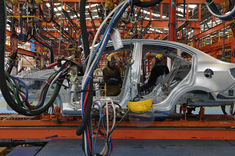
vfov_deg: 38.8
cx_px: 118
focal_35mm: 34
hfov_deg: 55.8
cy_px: 78
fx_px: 222
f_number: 4.5
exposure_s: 1/50
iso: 800
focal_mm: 34
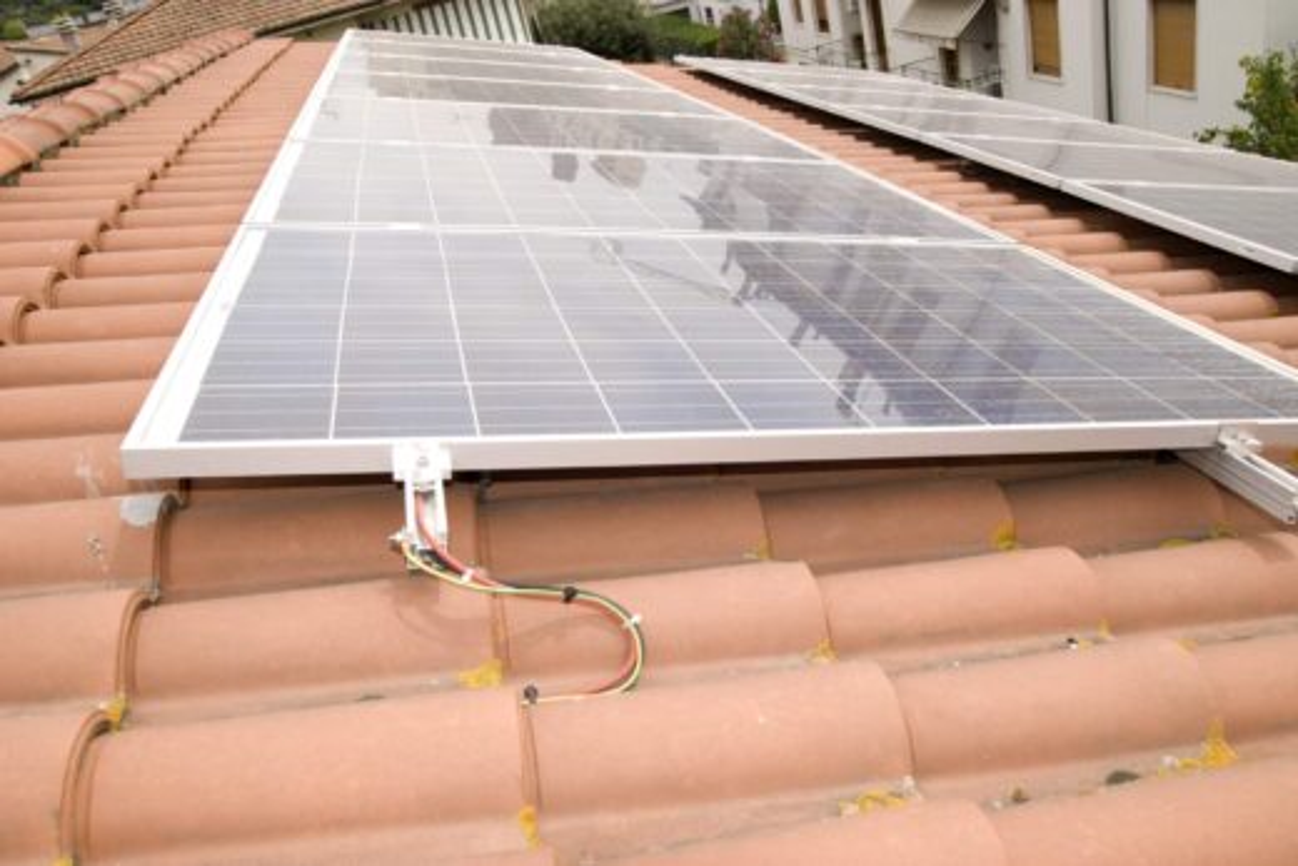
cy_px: 433
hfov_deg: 67.4
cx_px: 649
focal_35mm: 27
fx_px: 974
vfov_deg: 48.0
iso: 100
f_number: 5.6
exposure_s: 1/200
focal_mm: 18
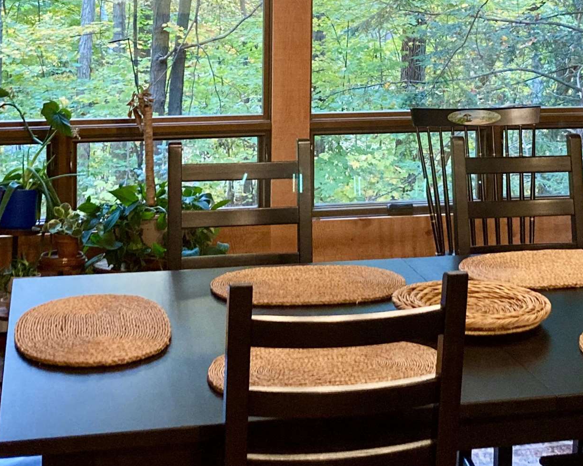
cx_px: 375
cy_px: 27
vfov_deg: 21.9
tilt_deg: -2.7
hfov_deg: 27.8
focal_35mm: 68
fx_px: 1174
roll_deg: -0.2
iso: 320
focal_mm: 3.99
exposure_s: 1/60
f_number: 1.8
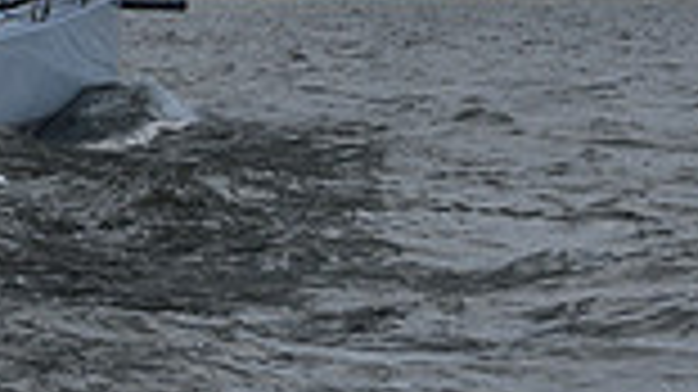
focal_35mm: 274
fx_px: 5069
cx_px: 16
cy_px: -834
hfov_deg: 7.8
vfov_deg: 4.3
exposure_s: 1/640
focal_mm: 70
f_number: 11
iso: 250
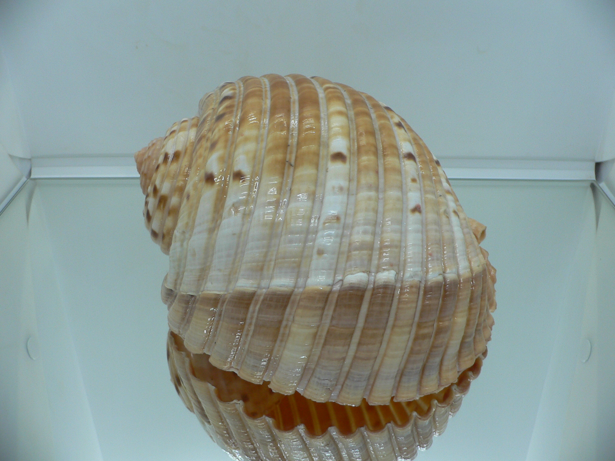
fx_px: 622
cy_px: 230
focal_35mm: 35
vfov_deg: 40.7
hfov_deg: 52.6
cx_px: 308
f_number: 2.8
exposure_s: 1/60
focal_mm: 4.6
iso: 80
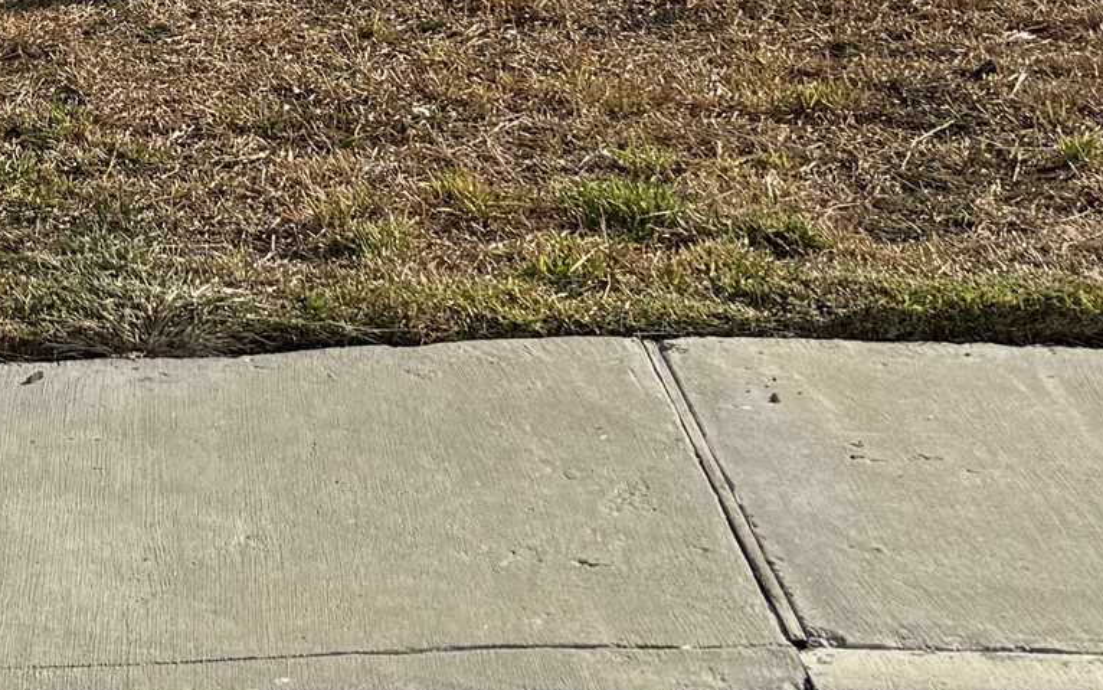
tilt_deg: +1.8
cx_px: -248
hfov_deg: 19.2
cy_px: -717
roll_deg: -1.0
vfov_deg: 11.5
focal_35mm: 102
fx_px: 3067
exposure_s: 1/8130
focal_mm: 6.76
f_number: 1.78
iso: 80
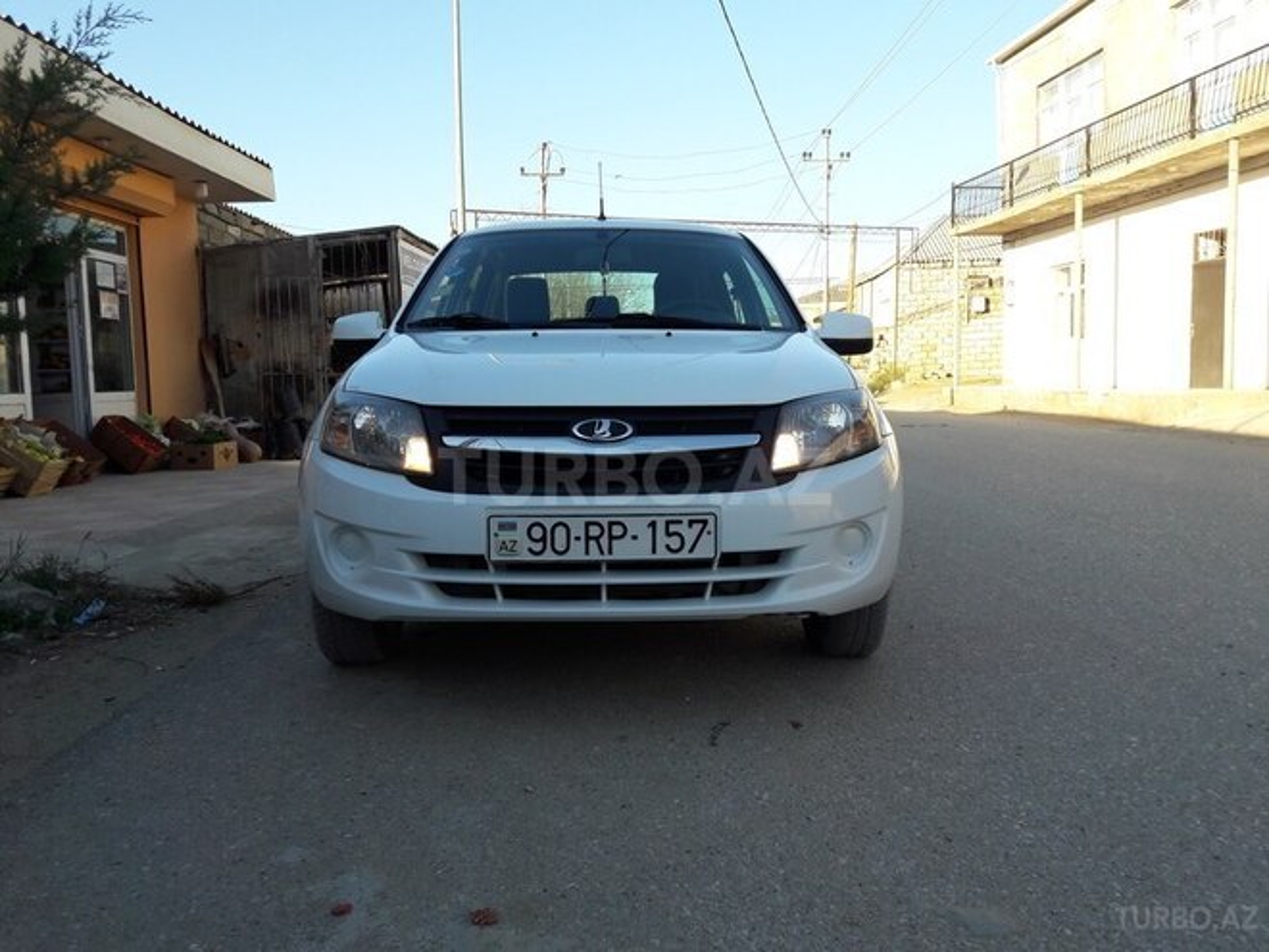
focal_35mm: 28
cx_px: 634
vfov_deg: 49.7
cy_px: 476
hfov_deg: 63.4
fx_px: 1026
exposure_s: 1/484
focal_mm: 3.7
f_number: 1.9
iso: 40
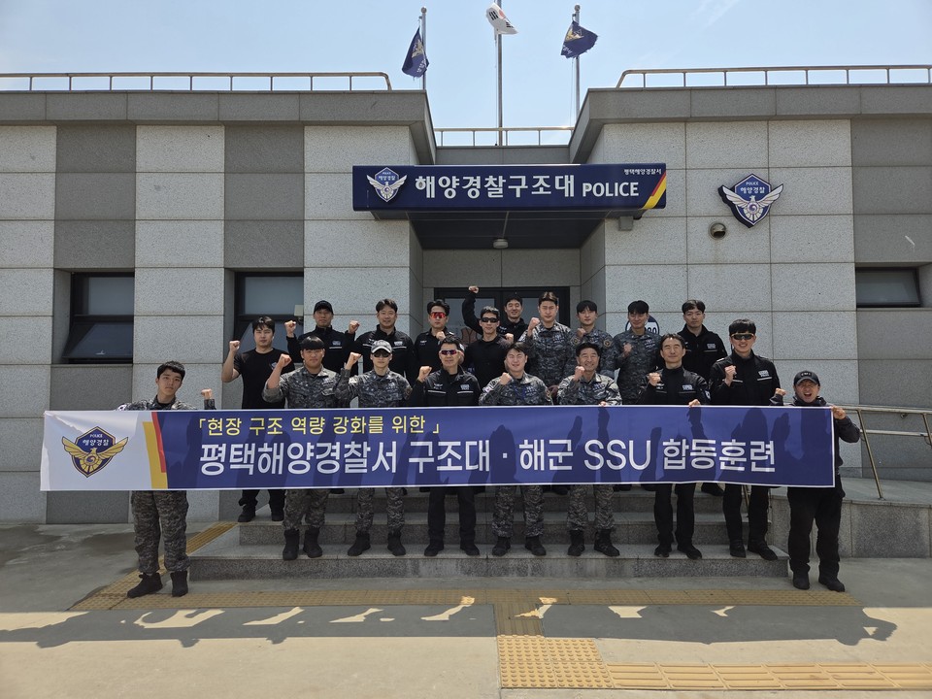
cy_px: 350
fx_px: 619
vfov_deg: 58.9
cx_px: 466
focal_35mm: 23
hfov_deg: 73.9
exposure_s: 1/6217
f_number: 1.8
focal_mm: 5.4
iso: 80
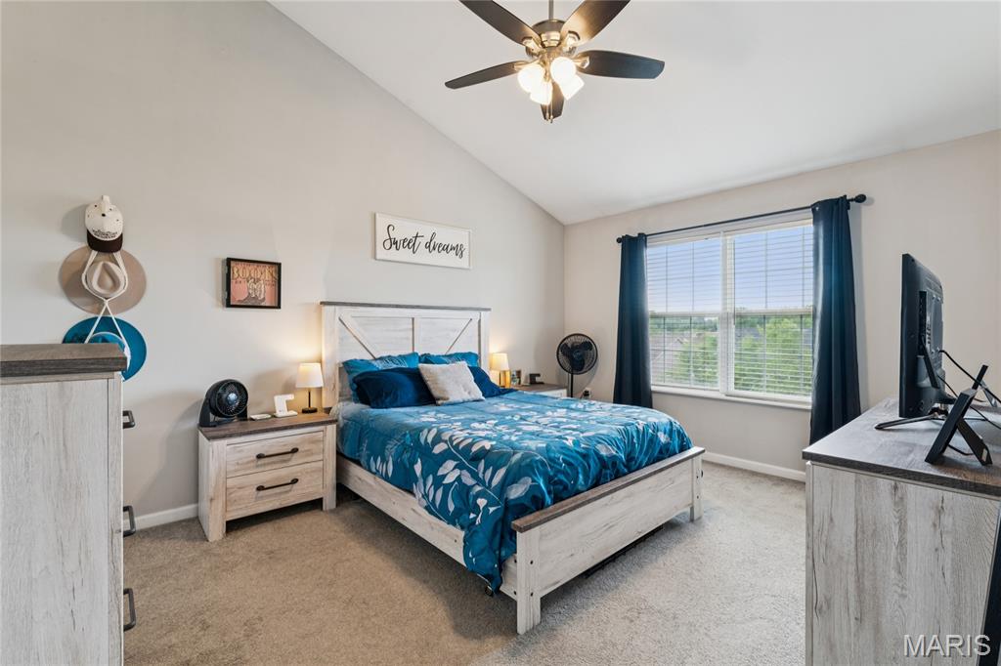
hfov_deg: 97.1
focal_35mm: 16
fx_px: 442
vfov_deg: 74.1
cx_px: 500
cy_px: 333
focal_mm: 15.9
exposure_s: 1/5
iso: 320
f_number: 13
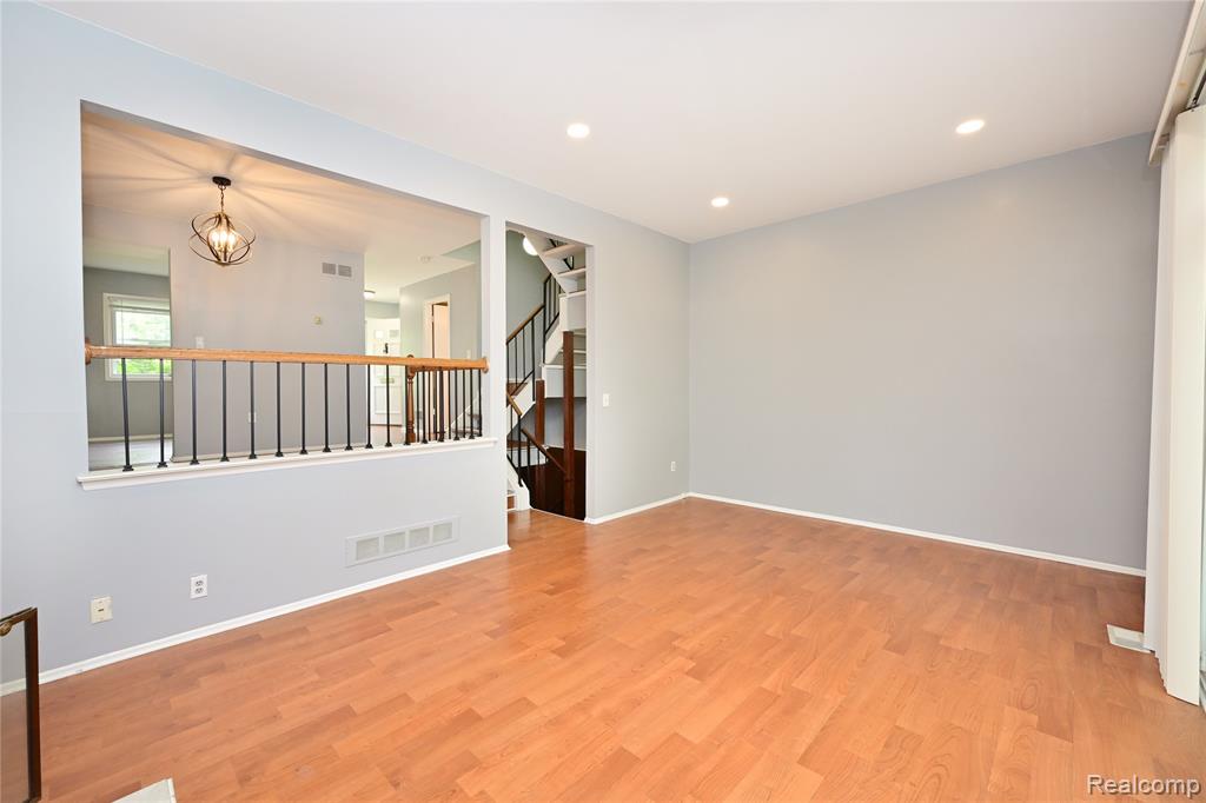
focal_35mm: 14
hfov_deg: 104.3
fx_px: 469
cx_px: 603
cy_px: 402
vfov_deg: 81.2
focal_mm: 14
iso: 1250
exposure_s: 1/60
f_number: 9
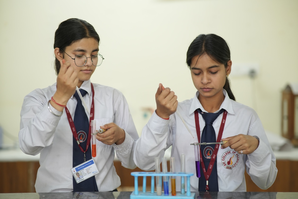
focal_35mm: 85
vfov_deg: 16.1
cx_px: 149
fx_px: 704
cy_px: 100
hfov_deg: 23.9
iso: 800
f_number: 2
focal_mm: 85
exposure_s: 1/100
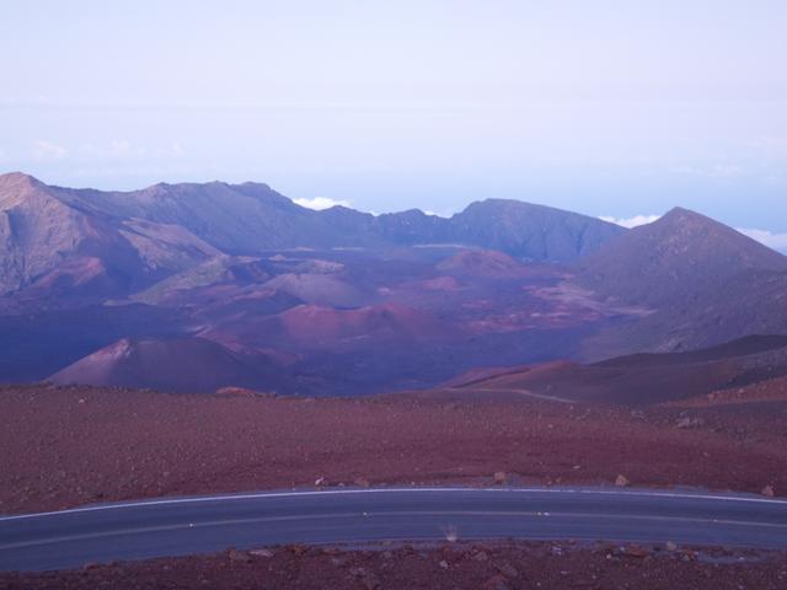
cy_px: 295
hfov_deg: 31.7
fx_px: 1387
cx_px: 394
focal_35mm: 61
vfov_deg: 24.0
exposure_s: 1/2
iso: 400
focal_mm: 13
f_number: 3.5
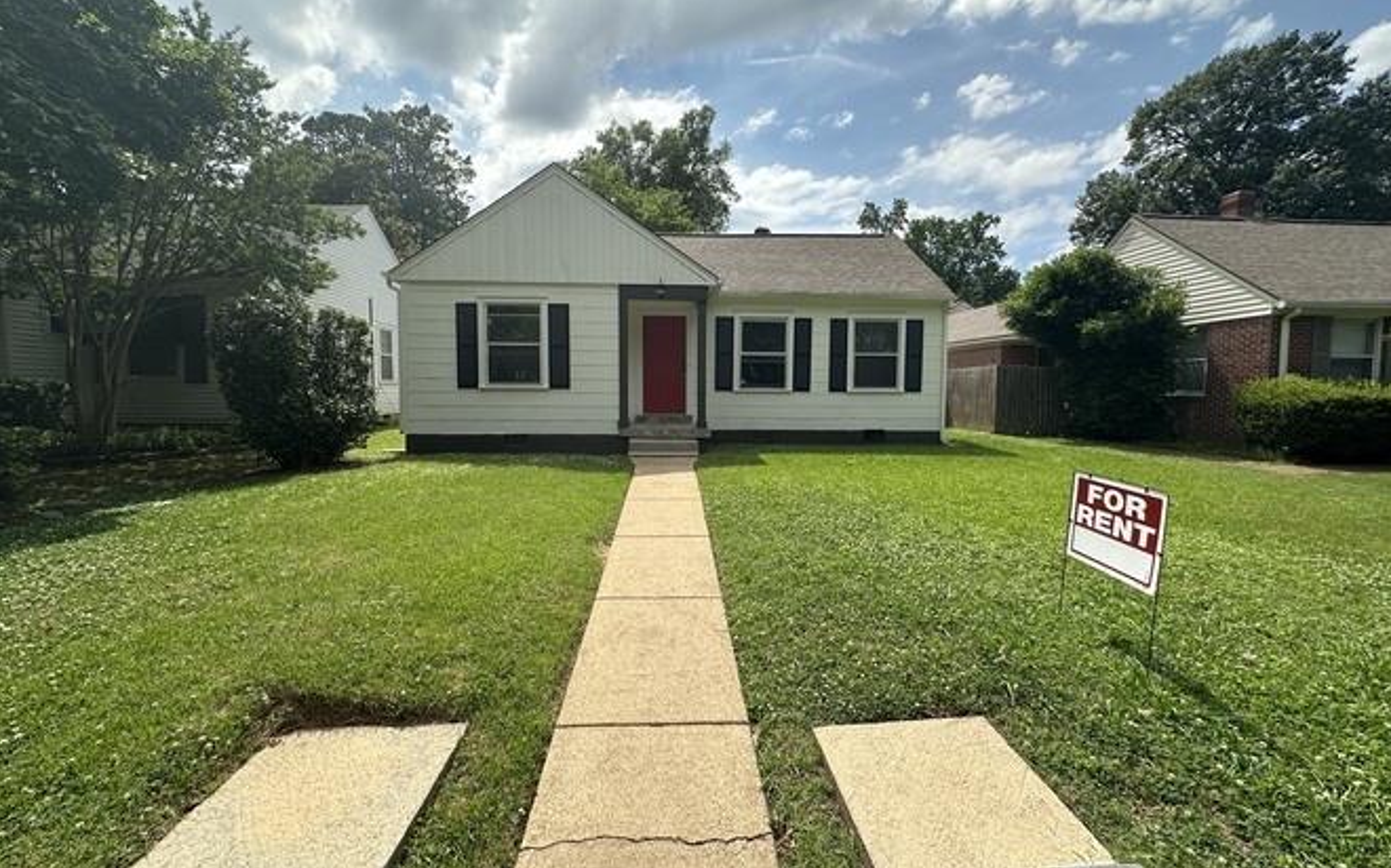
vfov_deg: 74.7
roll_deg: -0.8
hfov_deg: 101.5
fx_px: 568
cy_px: 421
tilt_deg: -2.4
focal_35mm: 15
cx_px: 699
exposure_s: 1/2053
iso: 50
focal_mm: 2.22
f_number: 2.2
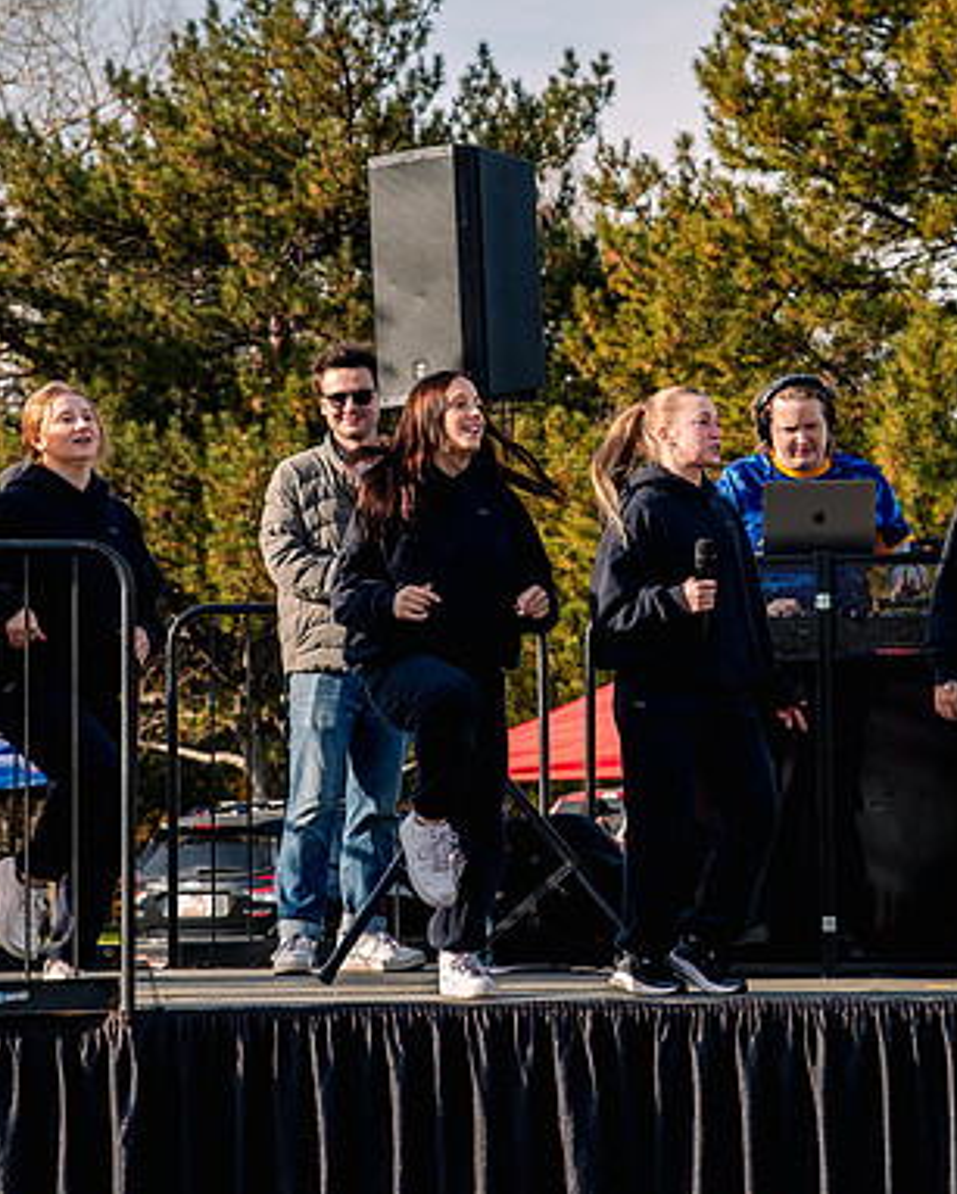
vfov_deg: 12.2
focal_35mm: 158
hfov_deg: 9.8
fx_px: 5587
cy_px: 492
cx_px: 538
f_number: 8
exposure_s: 1/640
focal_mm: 95
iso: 800
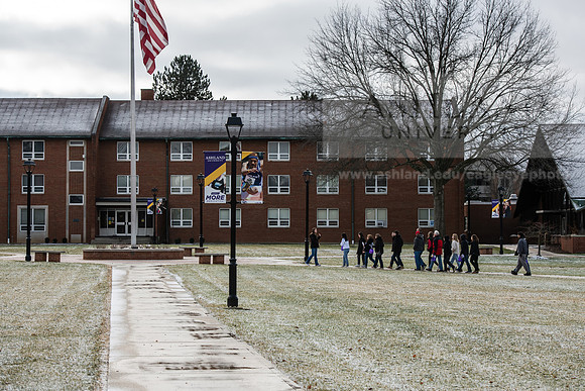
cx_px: 292
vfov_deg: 15.9
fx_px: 1398
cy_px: 196
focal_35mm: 86
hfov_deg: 23.6
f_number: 6.3
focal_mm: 86
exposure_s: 1/640
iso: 250
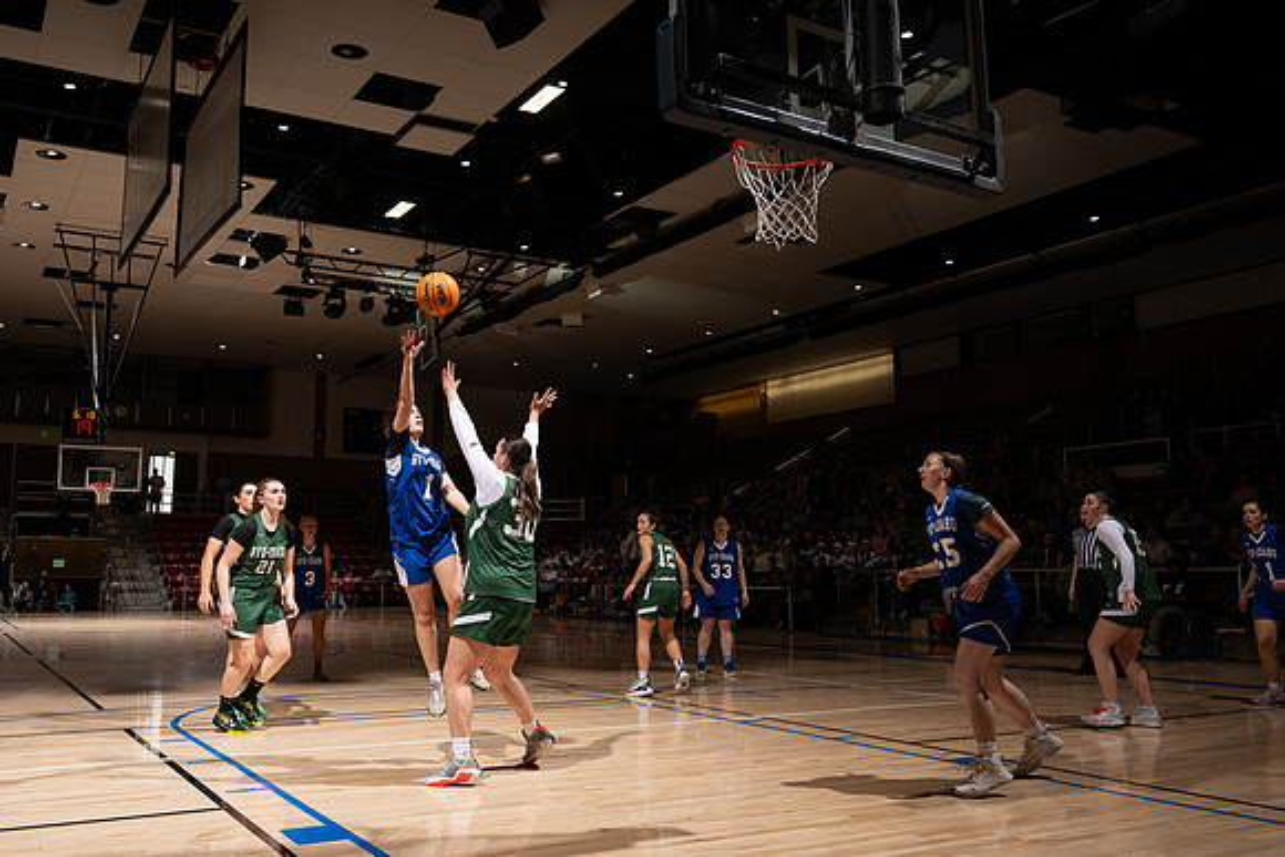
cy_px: 421
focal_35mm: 33
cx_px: 576
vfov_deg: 40.3
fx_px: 1169
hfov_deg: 57.5
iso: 100
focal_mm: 27.5
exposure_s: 1/125
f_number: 5
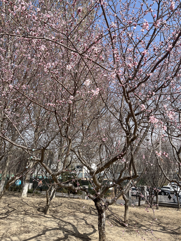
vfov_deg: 67.3
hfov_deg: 53.1
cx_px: 90
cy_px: 120
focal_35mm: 26
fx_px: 181
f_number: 1.6
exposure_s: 1/2825
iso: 50
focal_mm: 5.1
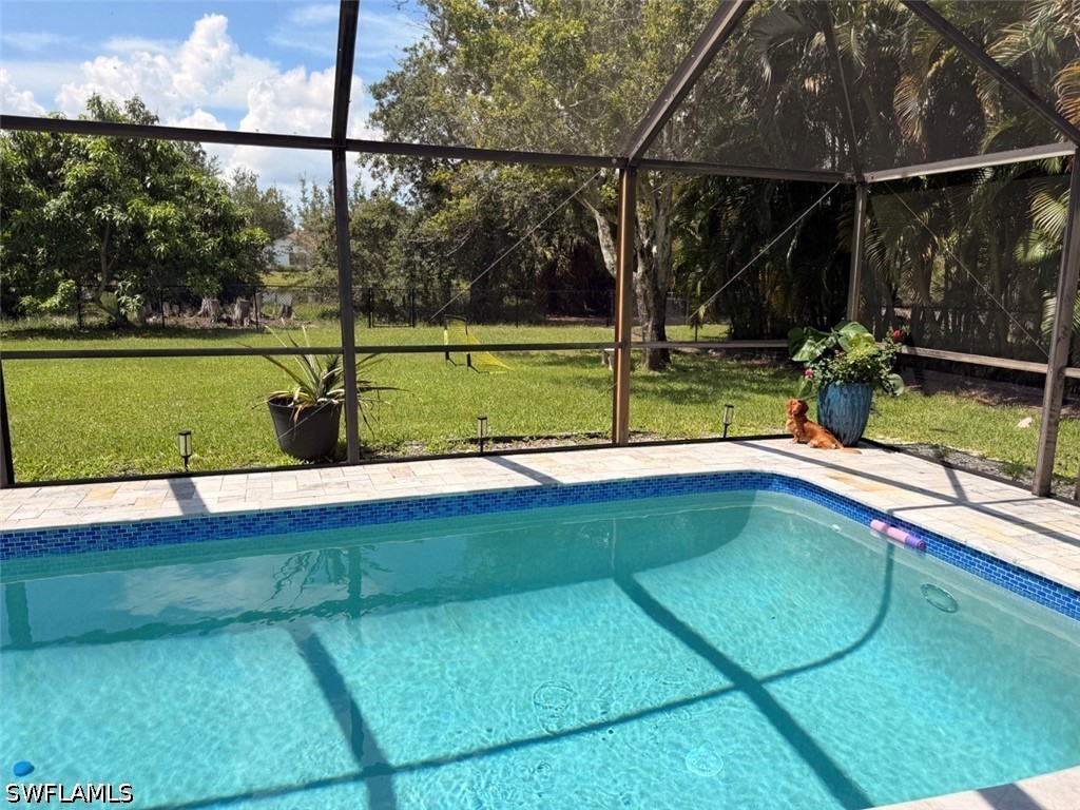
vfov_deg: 56.8
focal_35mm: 24
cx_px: 540
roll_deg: -0.6
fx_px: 749
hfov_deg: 71.6
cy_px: 405
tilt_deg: -9.9
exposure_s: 1/3279
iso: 80
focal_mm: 6.76
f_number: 1.78
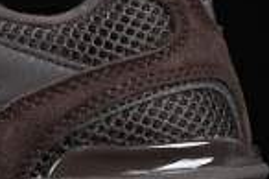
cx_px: -160
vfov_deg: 3.6
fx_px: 2806
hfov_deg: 5.4
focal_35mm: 376
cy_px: 39
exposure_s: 1/60
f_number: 6.3
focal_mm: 50
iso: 160
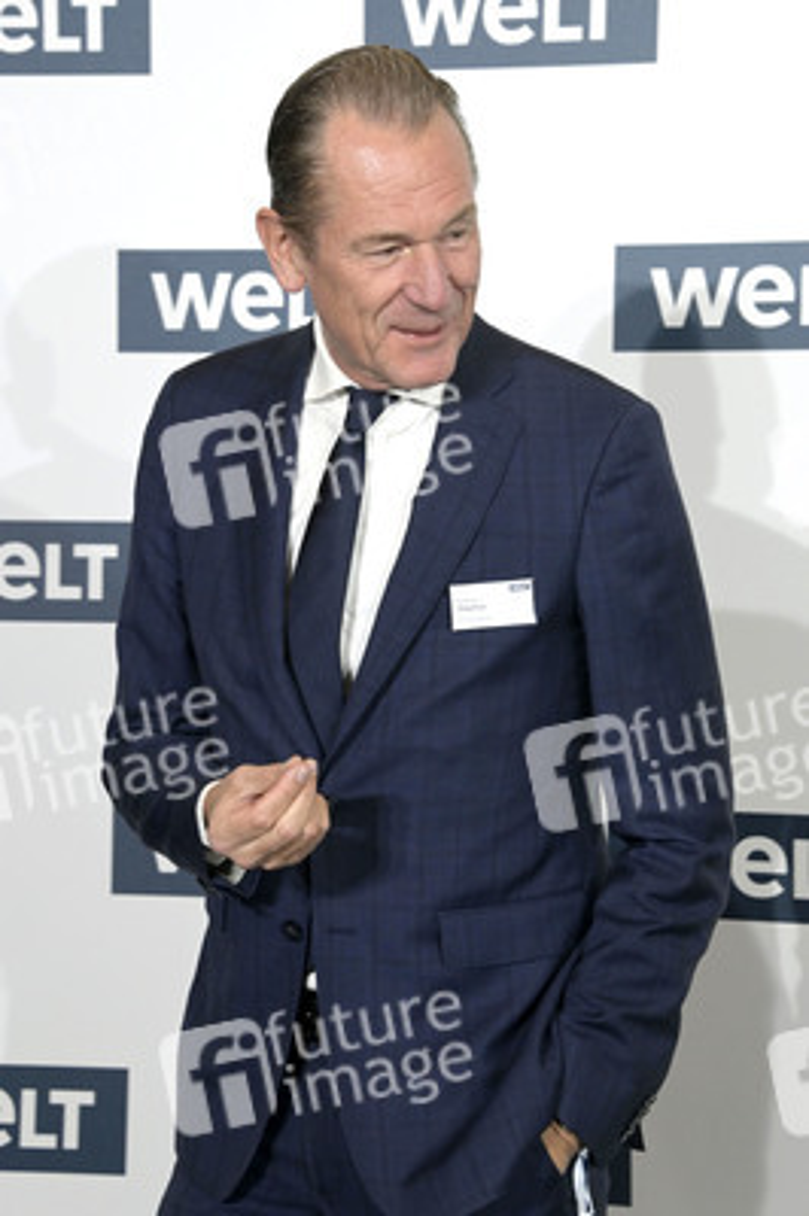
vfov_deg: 20.4
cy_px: 608
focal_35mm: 100
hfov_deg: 13.7
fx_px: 3376
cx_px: 404
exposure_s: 1/320
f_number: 8
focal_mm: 100
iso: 5000
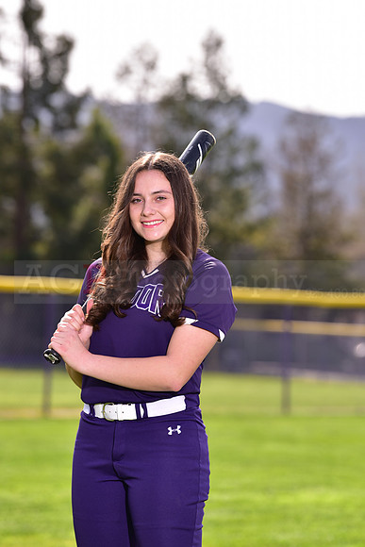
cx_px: 182
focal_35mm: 200
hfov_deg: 6.9
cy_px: 274
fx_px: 3040
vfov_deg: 10.3
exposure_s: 1/250
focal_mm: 200
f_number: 5.6
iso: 80
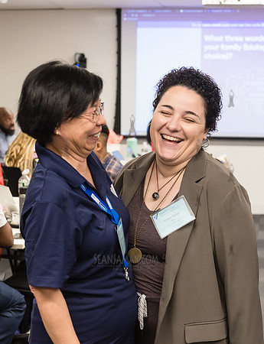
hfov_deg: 17.0
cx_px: 142
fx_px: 882
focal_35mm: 88
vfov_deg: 22.1
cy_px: 172
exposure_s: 1/200
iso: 2500
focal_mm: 56
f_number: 4.5
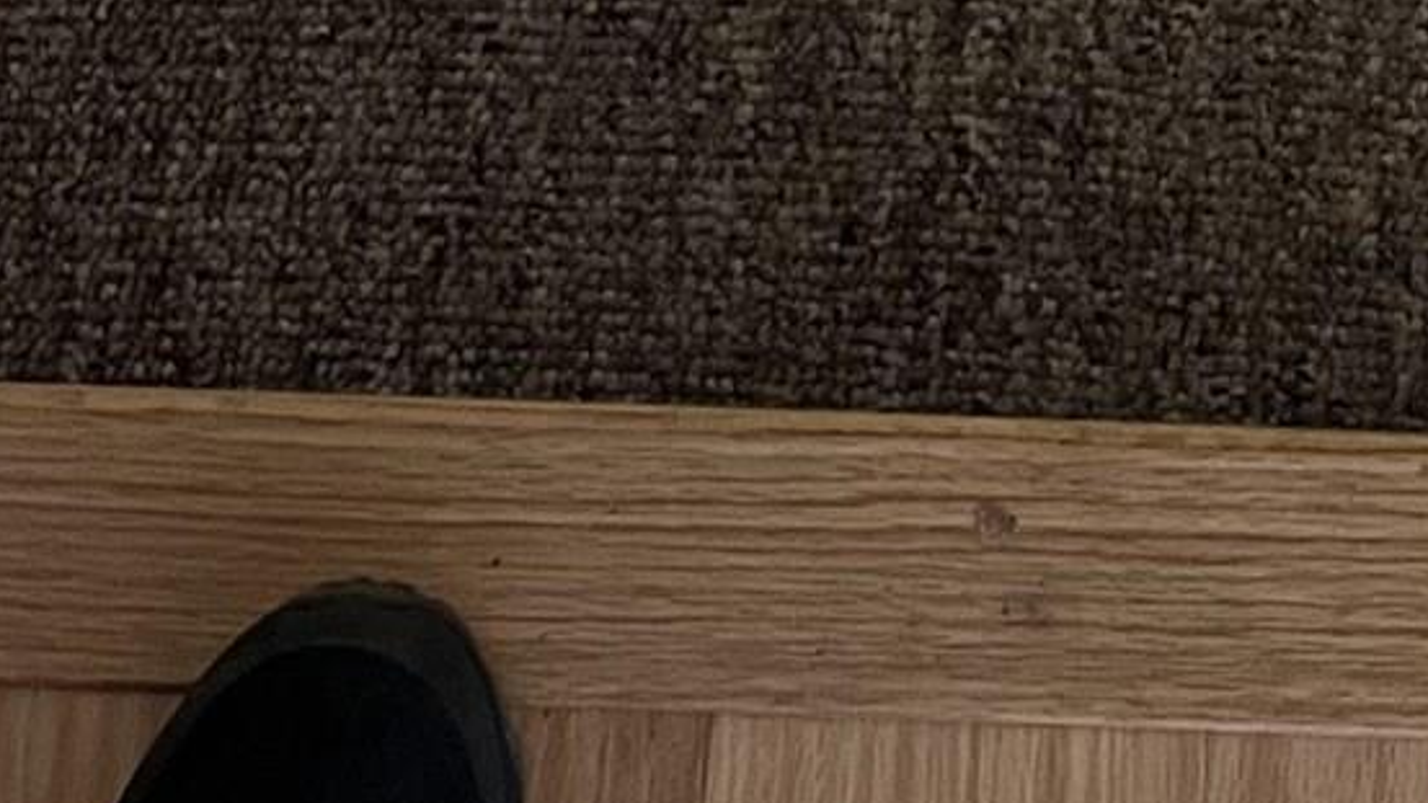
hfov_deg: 17.7
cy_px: -1678
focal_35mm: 118
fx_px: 4468
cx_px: 1415
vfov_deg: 8.5
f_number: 1.6
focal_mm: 5.1
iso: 500
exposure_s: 1/40
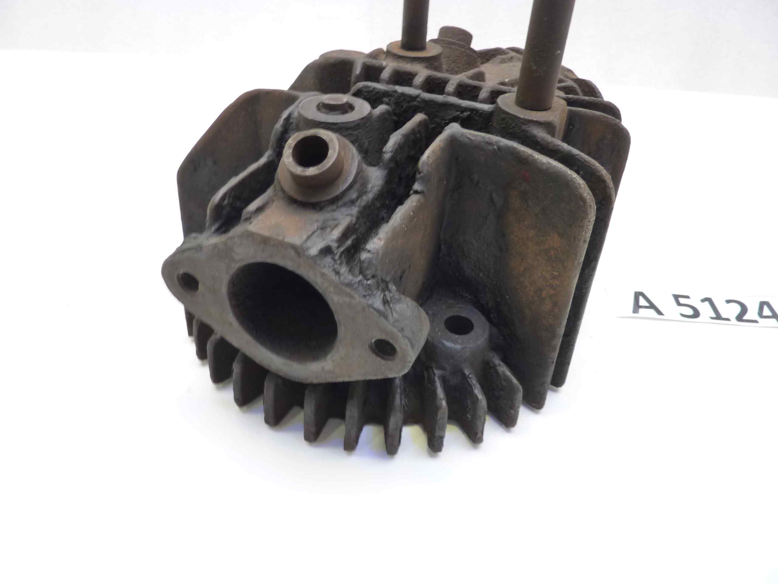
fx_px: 562
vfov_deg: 54.9
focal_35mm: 25
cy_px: 292
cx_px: 389
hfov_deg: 69.4
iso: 125
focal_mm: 4.1
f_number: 3.3
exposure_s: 1/8
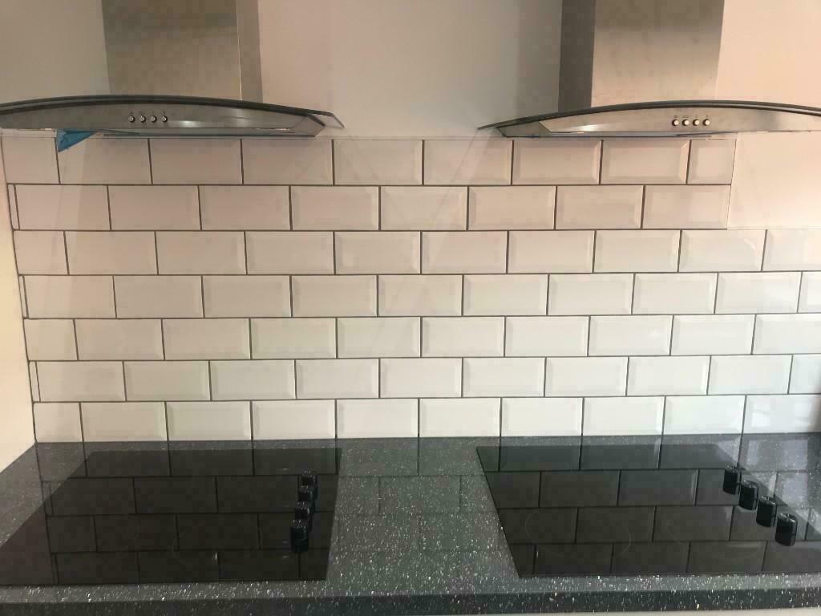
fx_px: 664
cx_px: 410
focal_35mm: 28
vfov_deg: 49.7
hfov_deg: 63.4
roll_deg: +0.0
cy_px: 308
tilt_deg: -13.0
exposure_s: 1/50
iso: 25
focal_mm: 3.99
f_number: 1.8
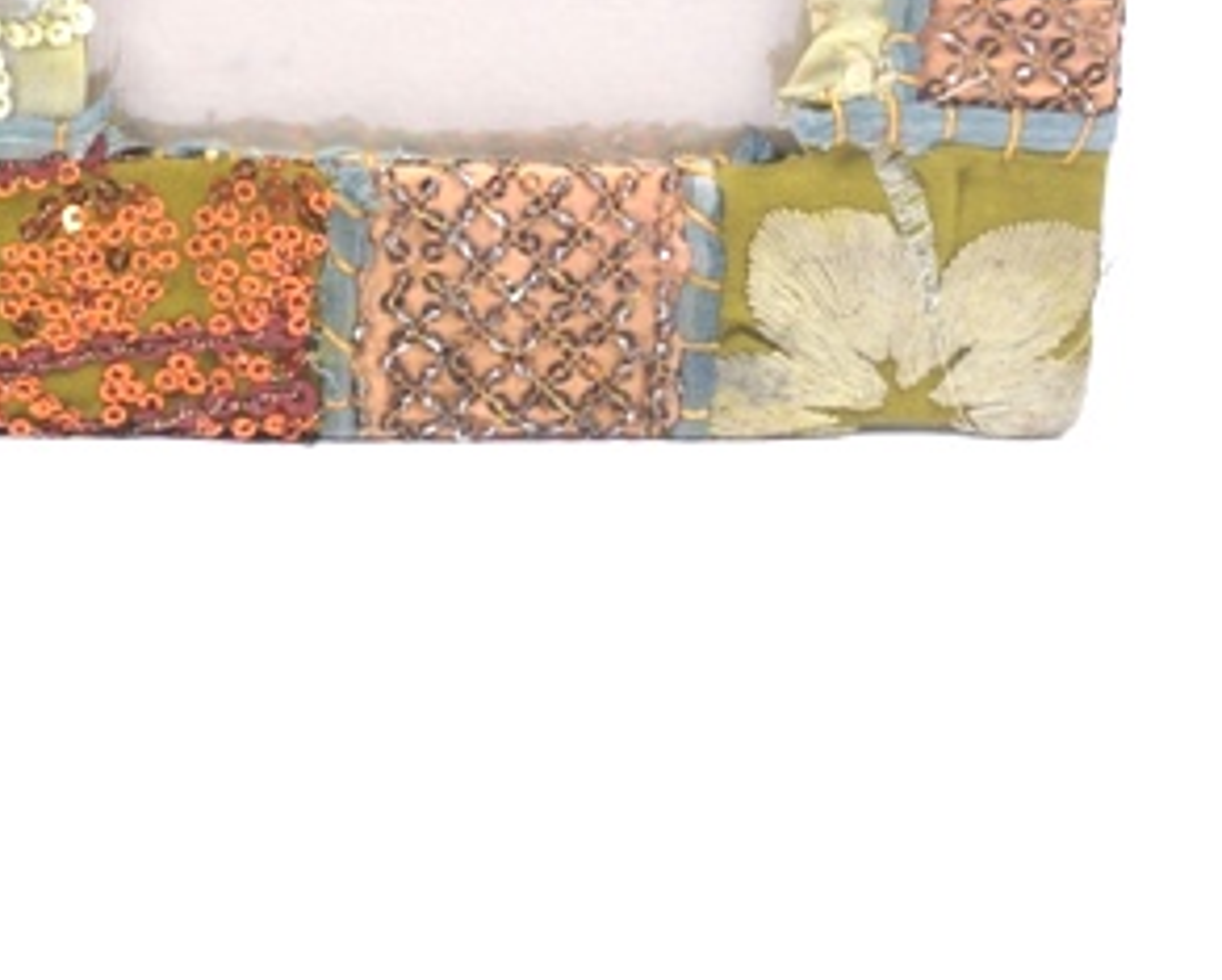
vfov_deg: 8.4
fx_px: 6551
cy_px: -329
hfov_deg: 10.5
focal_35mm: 181
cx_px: -205
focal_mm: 55
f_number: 16
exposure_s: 1/125
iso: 250
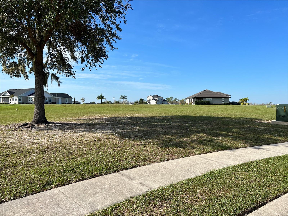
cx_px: 144
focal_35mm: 26
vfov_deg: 53.1
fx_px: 216
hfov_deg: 67.3
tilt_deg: -1.2
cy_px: 108
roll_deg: -0.4
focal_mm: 5.7
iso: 50
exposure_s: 1/4630
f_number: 1.5
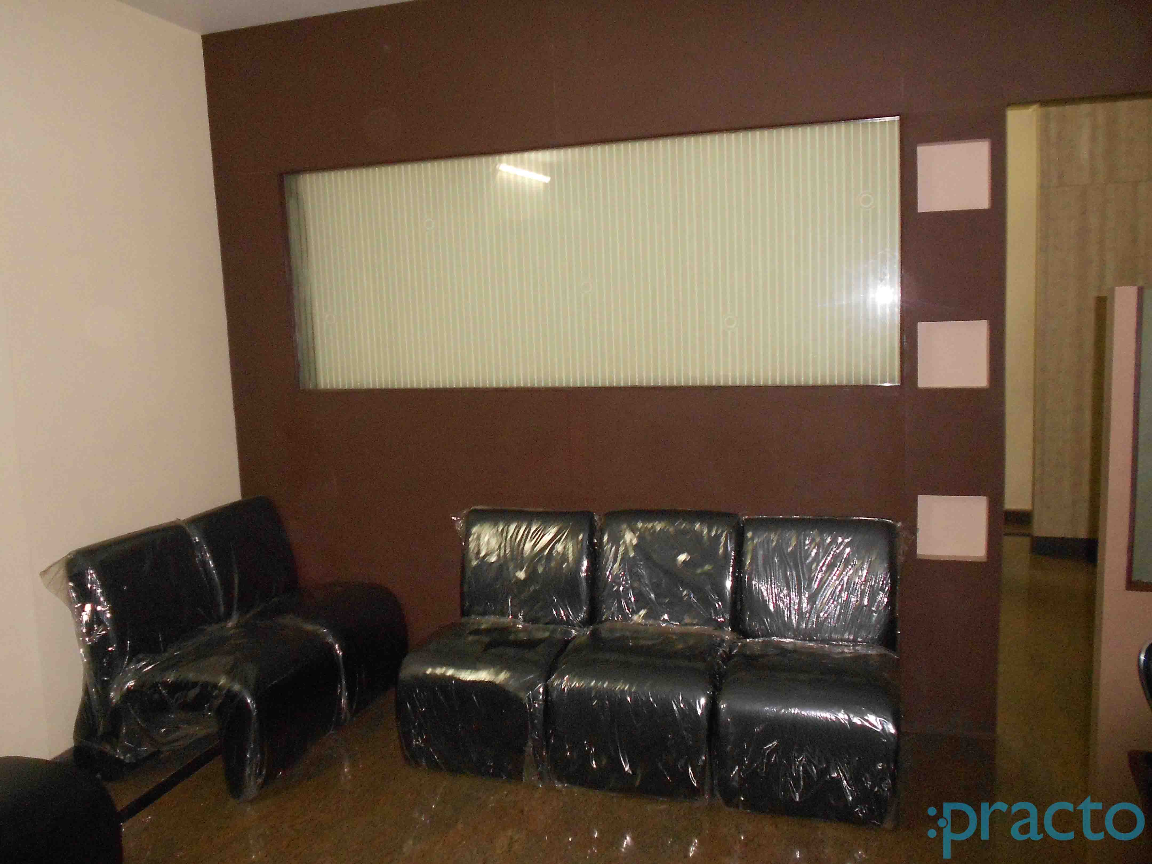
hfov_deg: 61.7
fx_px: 965
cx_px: 576
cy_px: 432
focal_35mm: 29
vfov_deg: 48.2
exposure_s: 1/25
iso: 400
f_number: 3.4
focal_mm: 5.3
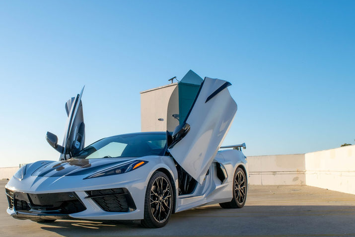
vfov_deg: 28.0
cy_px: 146
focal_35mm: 48
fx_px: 473
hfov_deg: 40.9
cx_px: 139
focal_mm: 21
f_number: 10
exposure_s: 1/400
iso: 200
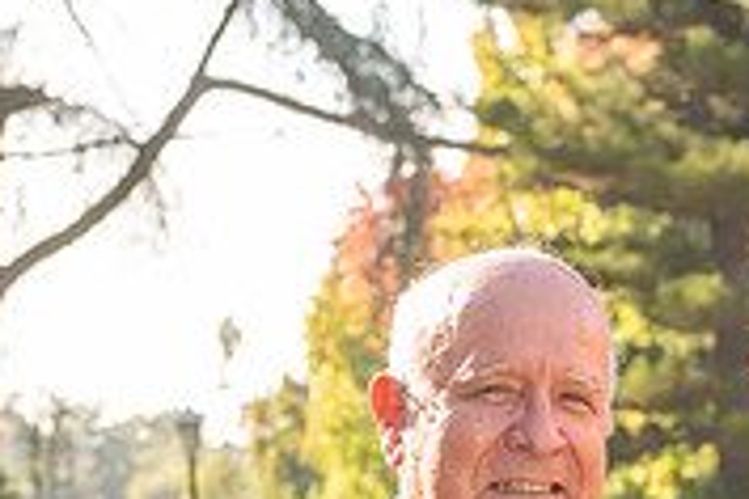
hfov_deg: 11.4
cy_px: 729
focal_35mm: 180
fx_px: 3745
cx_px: 643
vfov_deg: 7.5
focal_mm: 55
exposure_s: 1/250
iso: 200
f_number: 5.6
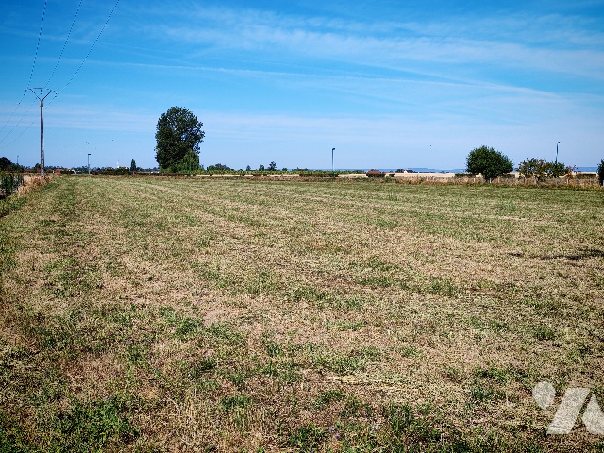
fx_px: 785
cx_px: 302
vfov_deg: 32.2
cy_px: 226
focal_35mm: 45
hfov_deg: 42.1
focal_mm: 6.12
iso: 50
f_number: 1.9
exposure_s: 1/690
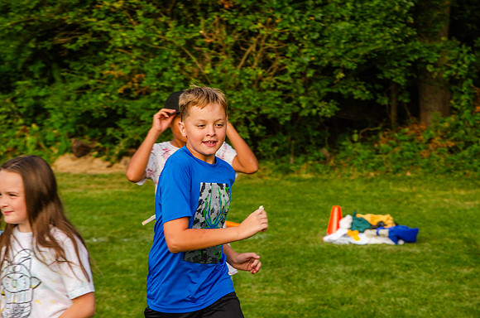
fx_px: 2095
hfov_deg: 13.1
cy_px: 159
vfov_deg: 8.7
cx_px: 240
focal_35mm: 158
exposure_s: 1/250
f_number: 8
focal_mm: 105
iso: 200
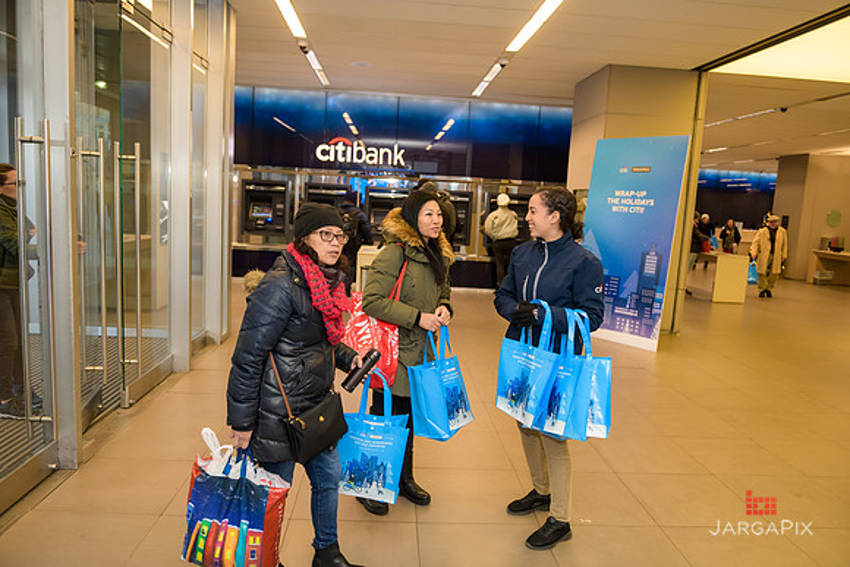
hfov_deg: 69.4
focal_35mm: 26
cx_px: 425
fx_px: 614
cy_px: 284
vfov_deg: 49.6
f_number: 3.2
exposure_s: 1/125
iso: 800
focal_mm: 26
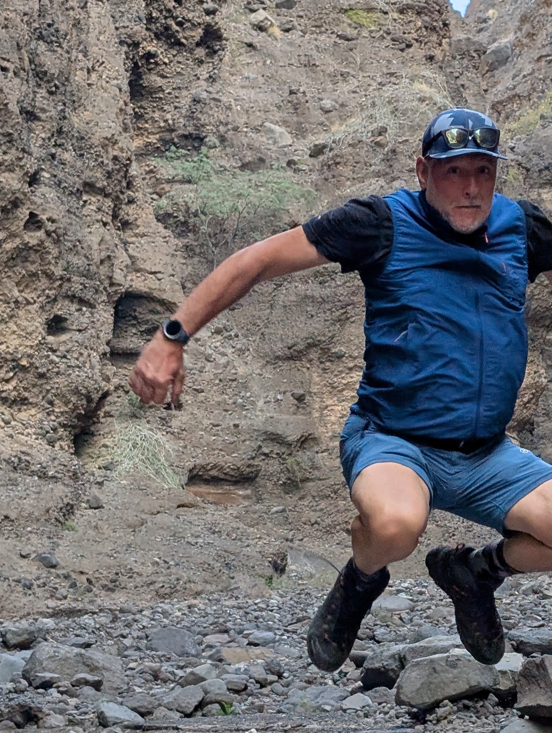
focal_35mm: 95
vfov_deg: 20.6
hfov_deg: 15.4
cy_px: 414
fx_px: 2014
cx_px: 503
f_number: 1.68
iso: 17
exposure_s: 1/293
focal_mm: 6.9
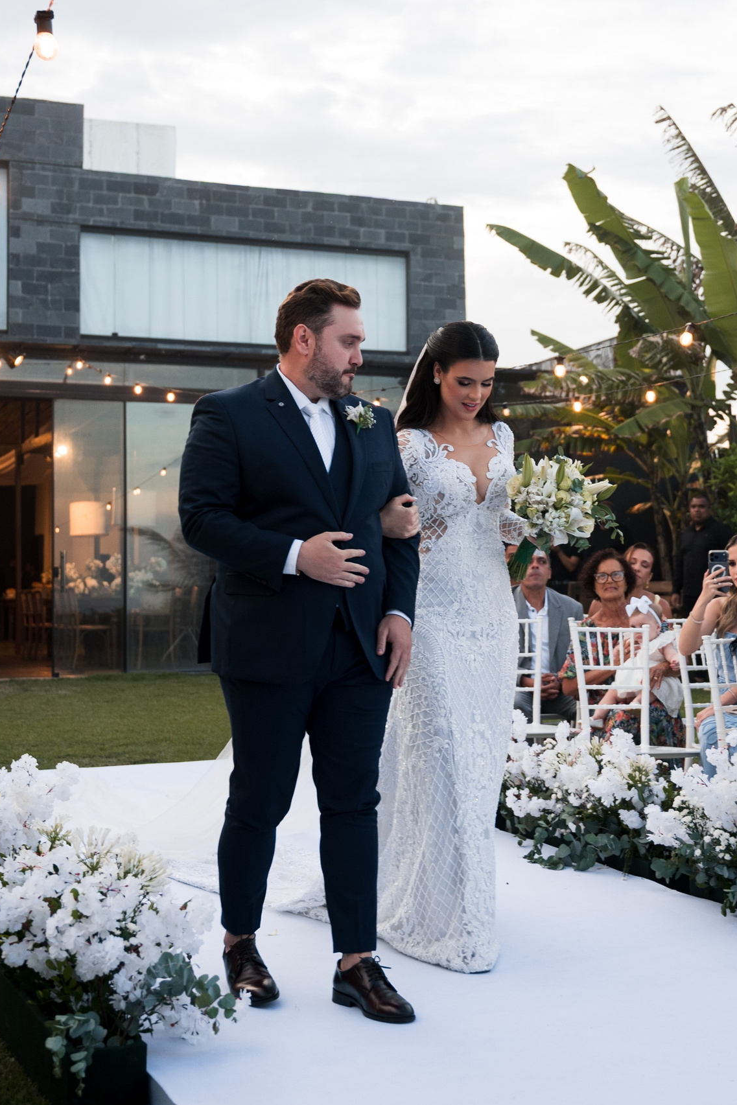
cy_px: 521
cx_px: 471
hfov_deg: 26.4
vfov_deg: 38.9
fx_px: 1566
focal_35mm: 51
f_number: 2.8
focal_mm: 28
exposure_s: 1/160
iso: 250
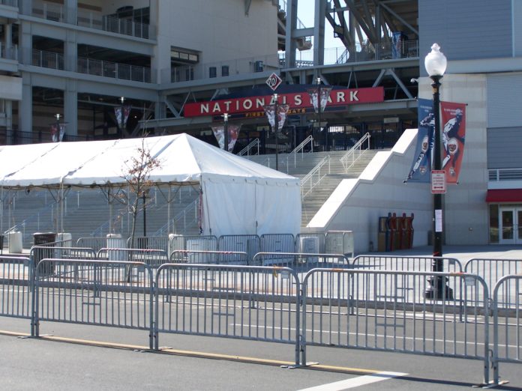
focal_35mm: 67
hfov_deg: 29.0
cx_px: 261
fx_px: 1010
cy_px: 196
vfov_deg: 21.9
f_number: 3.2
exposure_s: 1/640
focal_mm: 11.1
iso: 80
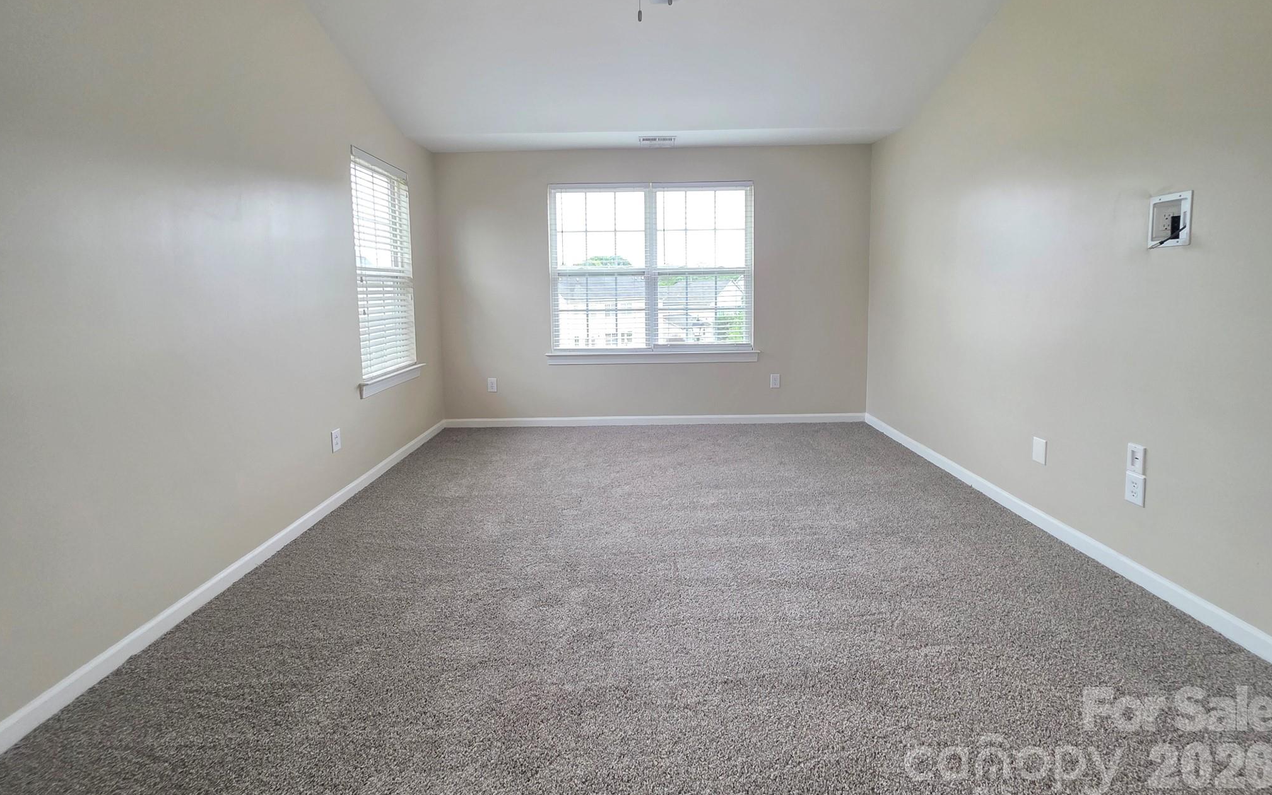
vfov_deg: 77.9
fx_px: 485
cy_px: 326
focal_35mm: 14
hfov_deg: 105.3
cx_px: 638
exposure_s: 1/60
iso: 400
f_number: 1.9
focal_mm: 2.2
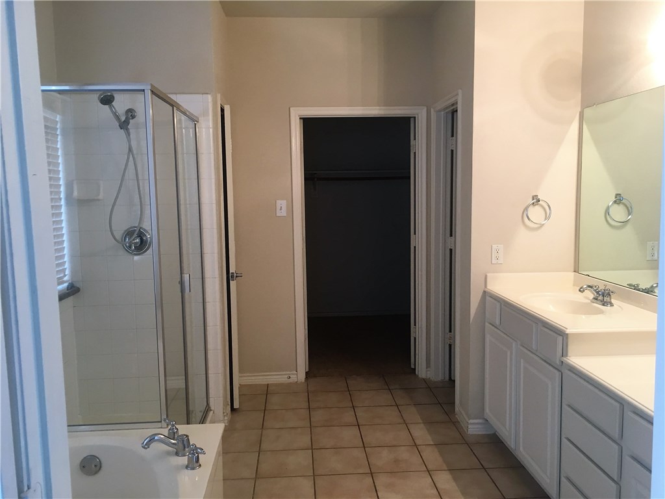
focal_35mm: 29
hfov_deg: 61.7
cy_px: 250
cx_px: 332
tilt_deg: -6.3
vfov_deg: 48.2
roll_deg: +0.8
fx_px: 557
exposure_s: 1/30
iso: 80
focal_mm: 4.15
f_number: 2.2
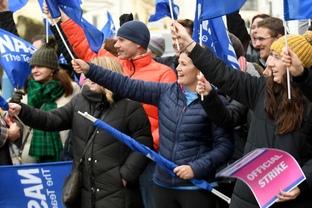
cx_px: 182
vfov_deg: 8.1
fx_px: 1473
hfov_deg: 12.1
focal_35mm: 170
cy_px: 55
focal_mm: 70
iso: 400
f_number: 5.6
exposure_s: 1/125
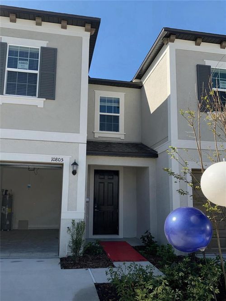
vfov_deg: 67.3
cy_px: 150
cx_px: 113
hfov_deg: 53.0
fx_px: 226
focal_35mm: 26
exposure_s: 1/919
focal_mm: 4.25
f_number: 1.8
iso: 25
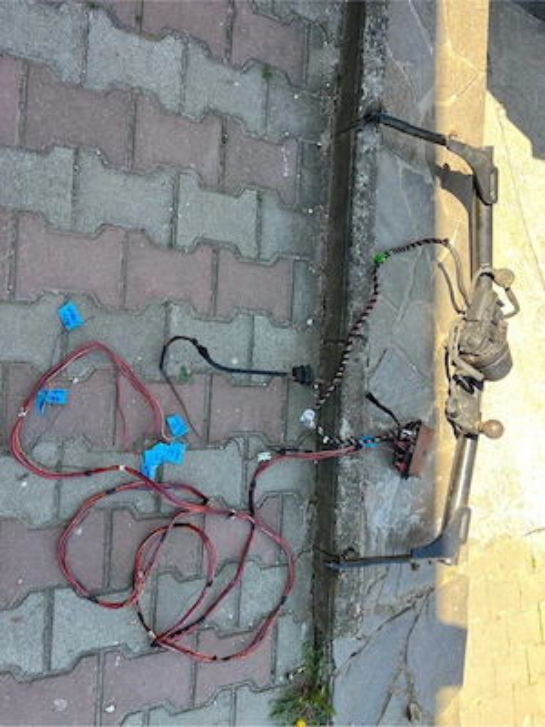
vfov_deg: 67.3
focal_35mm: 26
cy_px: 364
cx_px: 272
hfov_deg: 53.1
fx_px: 546
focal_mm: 5.7
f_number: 1.5
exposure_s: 1/371
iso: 50
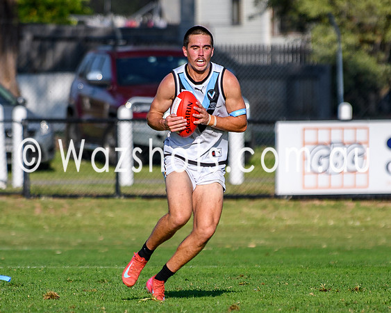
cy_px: 203
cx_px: 187
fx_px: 9627
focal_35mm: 832
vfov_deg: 1.9
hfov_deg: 2.3
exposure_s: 1/2500
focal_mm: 200
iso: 100
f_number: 2.8
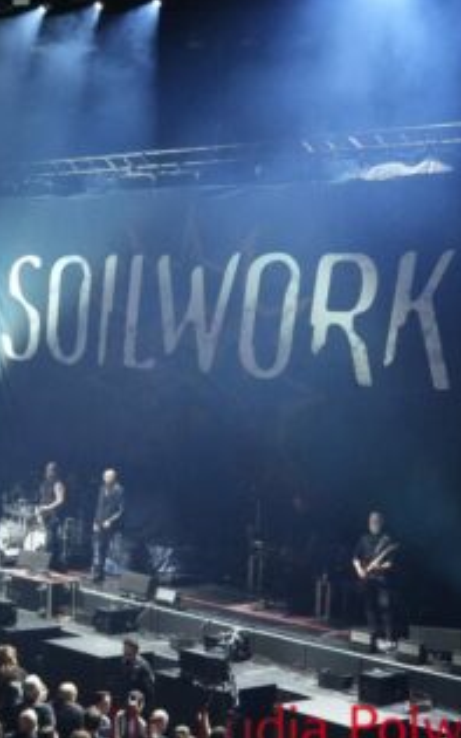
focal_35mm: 78
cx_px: -44
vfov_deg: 26.4
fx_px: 1572
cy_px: 330
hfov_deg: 16.2
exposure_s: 1/160
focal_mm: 21
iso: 5000
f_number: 3.5
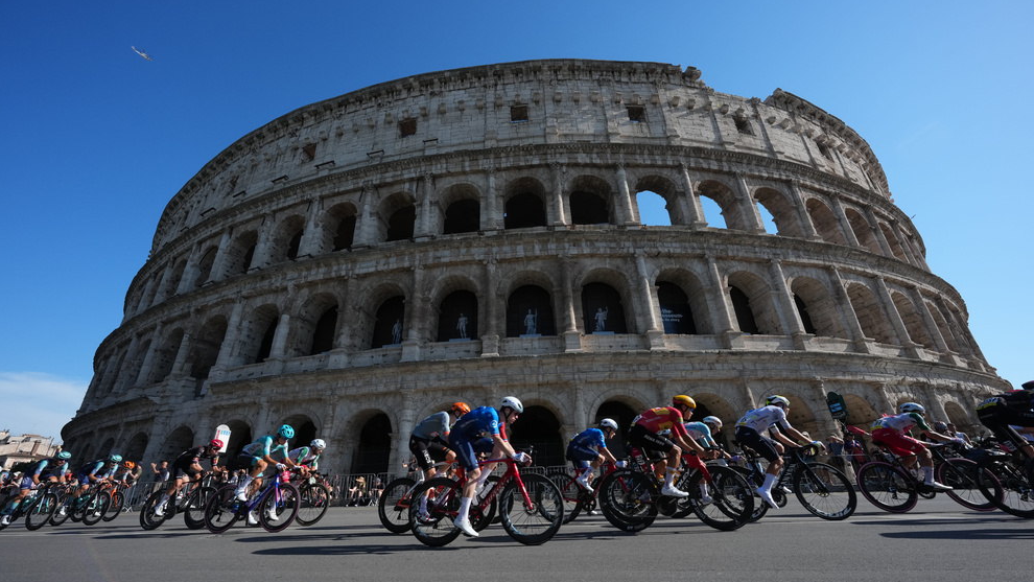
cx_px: 516
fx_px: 356
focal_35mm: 13
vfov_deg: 77.7
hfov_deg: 110.8
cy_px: 344
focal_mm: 12
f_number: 7.1
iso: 640
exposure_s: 1/1600
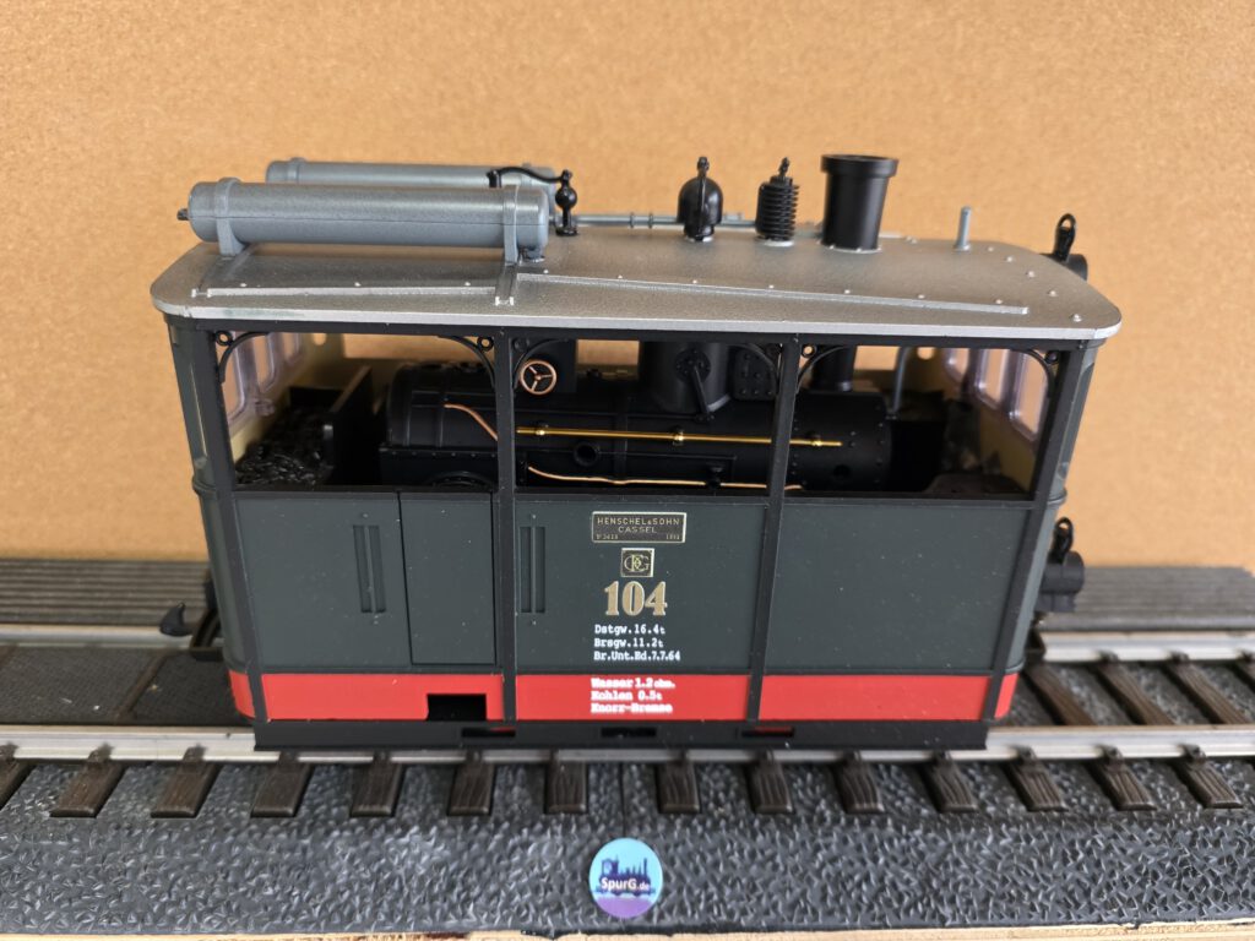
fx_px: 834
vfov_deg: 58.9
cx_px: 628
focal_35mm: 23
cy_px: 470
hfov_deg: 73.9
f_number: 1.7
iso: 640
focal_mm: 6.3
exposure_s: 1/100
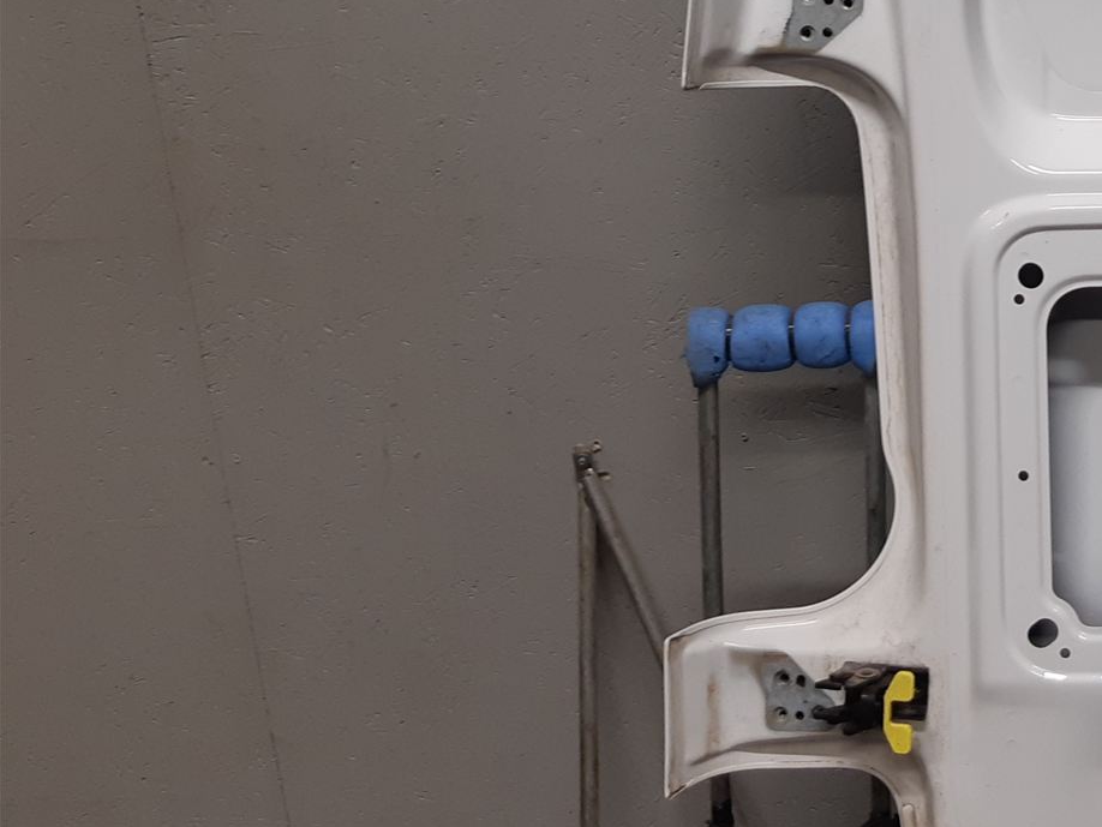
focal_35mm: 58
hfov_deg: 29.7
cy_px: 90
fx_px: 1847
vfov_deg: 24.5
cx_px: 1228
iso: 64
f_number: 1.7
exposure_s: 1/50
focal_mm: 3.93
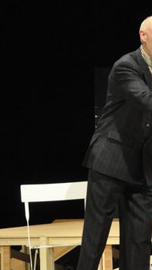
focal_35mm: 156
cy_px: 146
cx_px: 299
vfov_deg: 13.8
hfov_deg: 7.5
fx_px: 1118
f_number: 4.8
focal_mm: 42
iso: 3200
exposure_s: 1/60
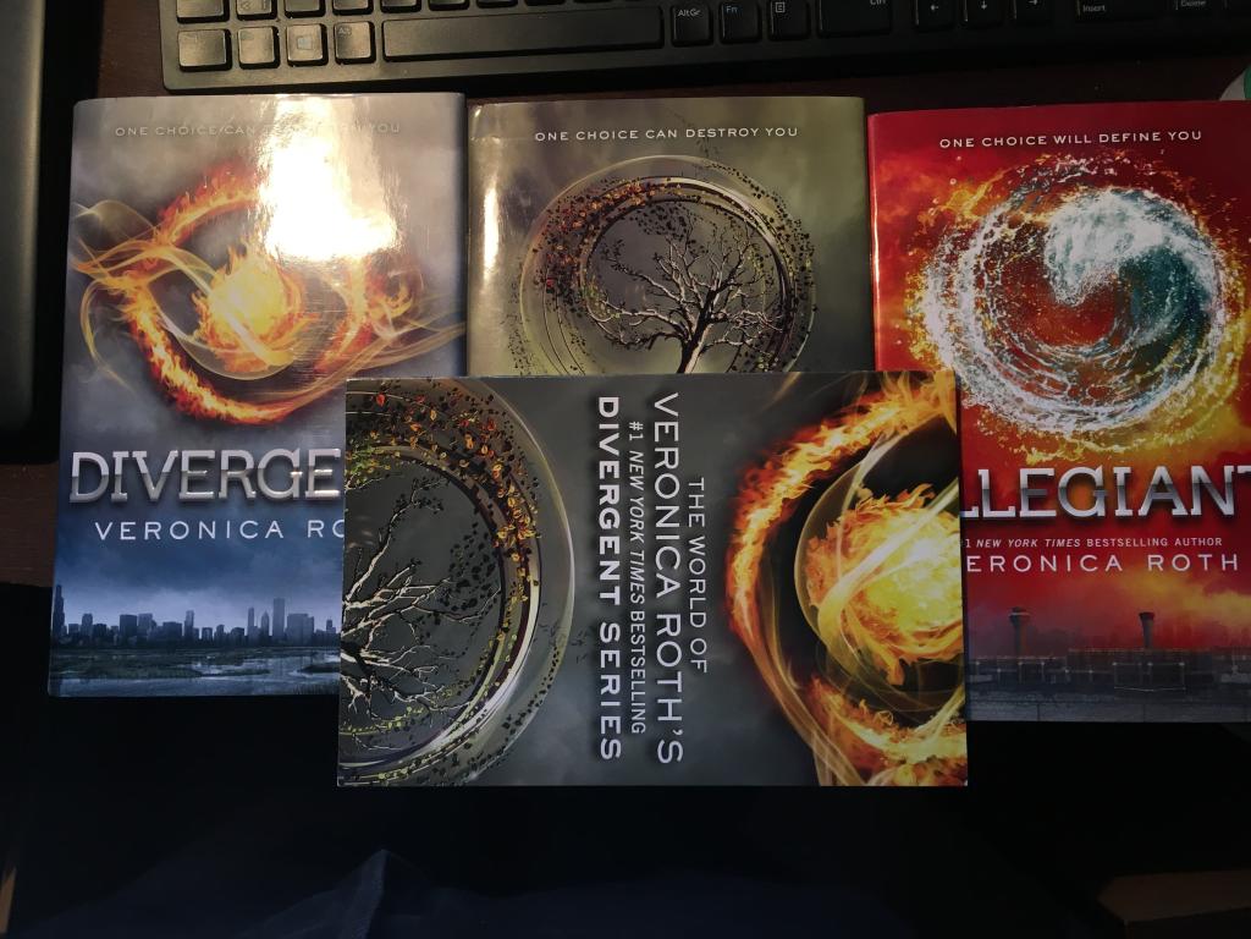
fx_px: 1048
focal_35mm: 29
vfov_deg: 48.2
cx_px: 626
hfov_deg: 61.7
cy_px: 470
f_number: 2.2
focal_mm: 4.15
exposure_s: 1/33
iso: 32
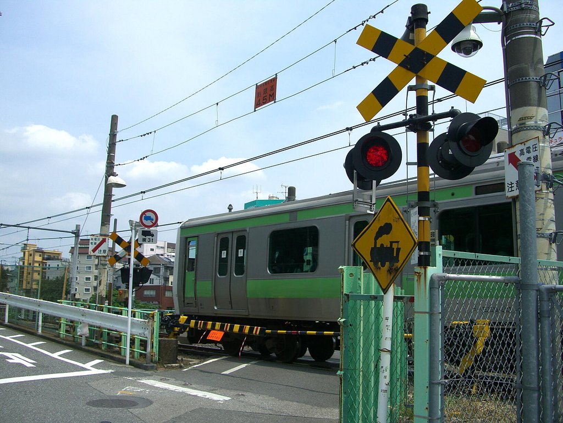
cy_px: 212
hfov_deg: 49.0
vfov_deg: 37.7
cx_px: 282
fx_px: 618
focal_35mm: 38
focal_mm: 7.9
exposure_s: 1/500
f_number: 5.6
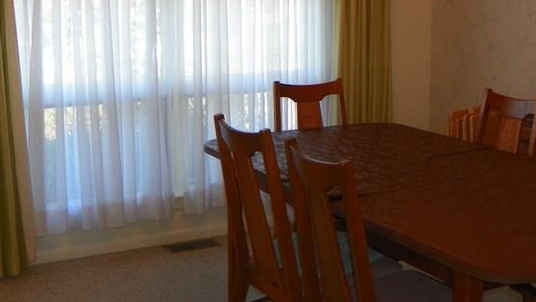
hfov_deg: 39.9
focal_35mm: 52
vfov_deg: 22.7
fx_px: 739
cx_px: 278
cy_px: 60
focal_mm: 4.6
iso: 64
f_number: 2.8
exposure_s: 1/50
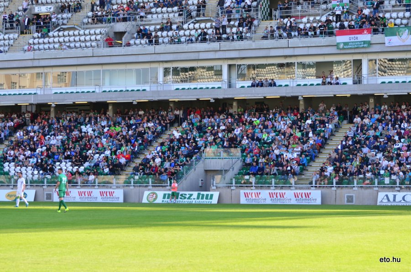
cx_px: 206
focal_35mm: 105
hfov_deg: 19.5
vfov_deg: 13.0
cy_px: 136
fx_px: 1196
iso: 400
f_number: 5
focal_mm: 70
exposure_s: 1/500
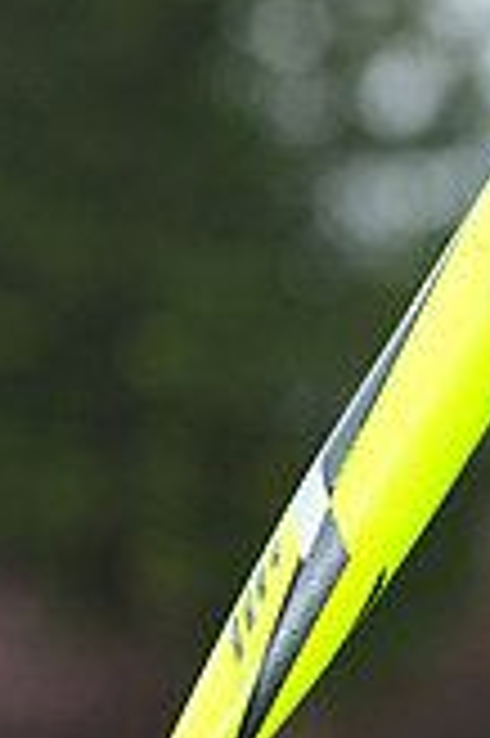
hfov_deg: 2.4
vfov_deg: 3.5
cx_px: 270
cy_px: 1192
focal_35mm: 583
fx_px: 11927
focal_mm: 165
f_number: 5.6
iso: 400
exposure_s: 1/500
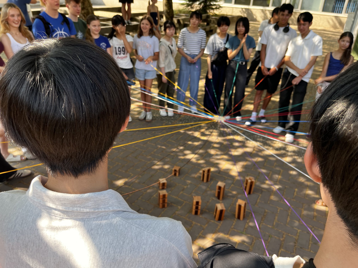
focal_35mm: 26
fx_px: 269
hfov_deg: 67.3
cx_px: 179
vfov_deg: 53.1
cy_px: 134
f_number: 1.6
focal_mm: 5.1
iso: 50
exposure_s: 1/299
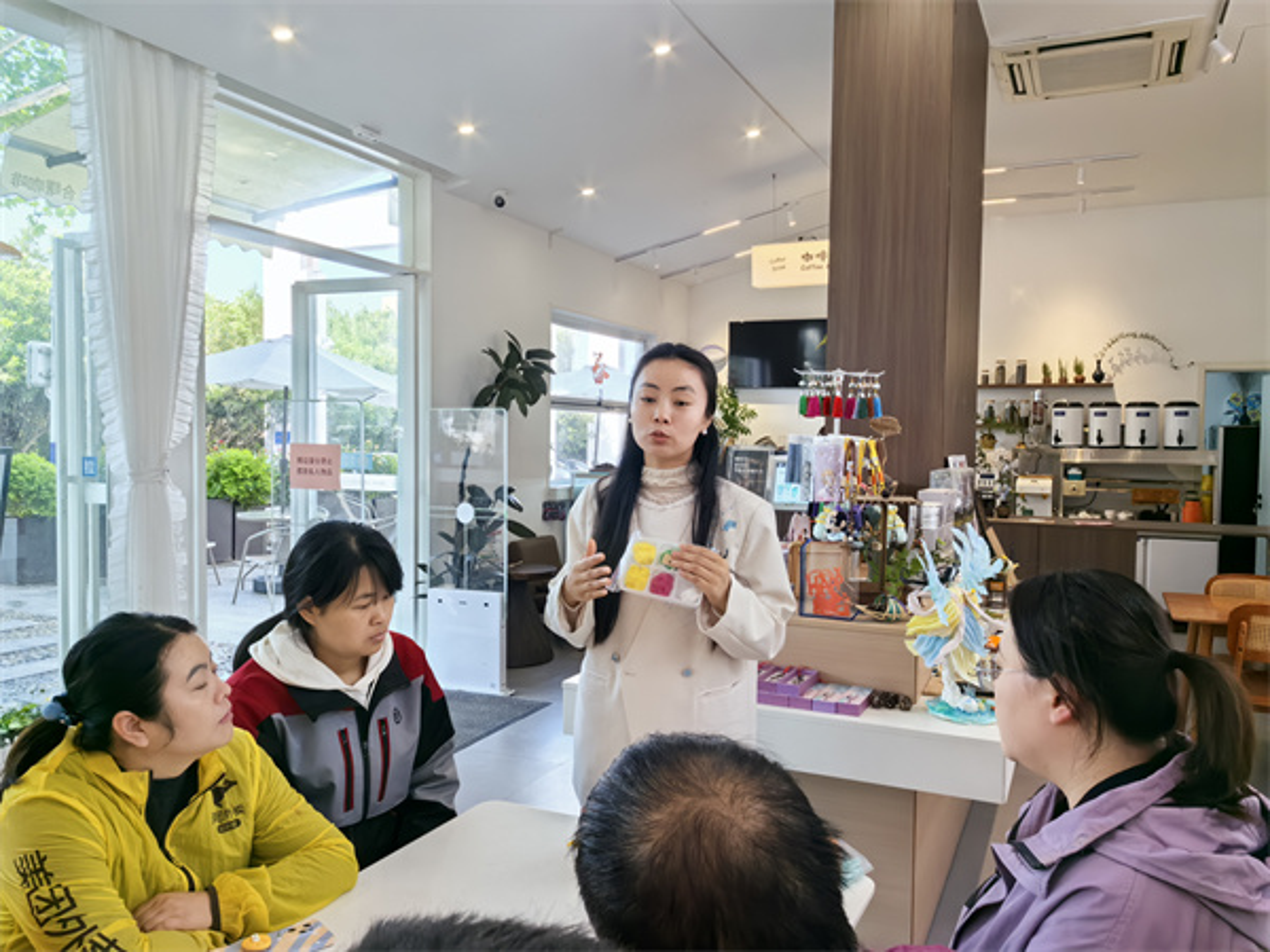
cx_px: 635
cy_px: 476
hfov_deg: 65.3
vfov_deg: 51.4
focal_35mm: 27
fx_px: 991
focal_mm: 5.75
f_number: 4
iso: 50
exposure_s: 1/100
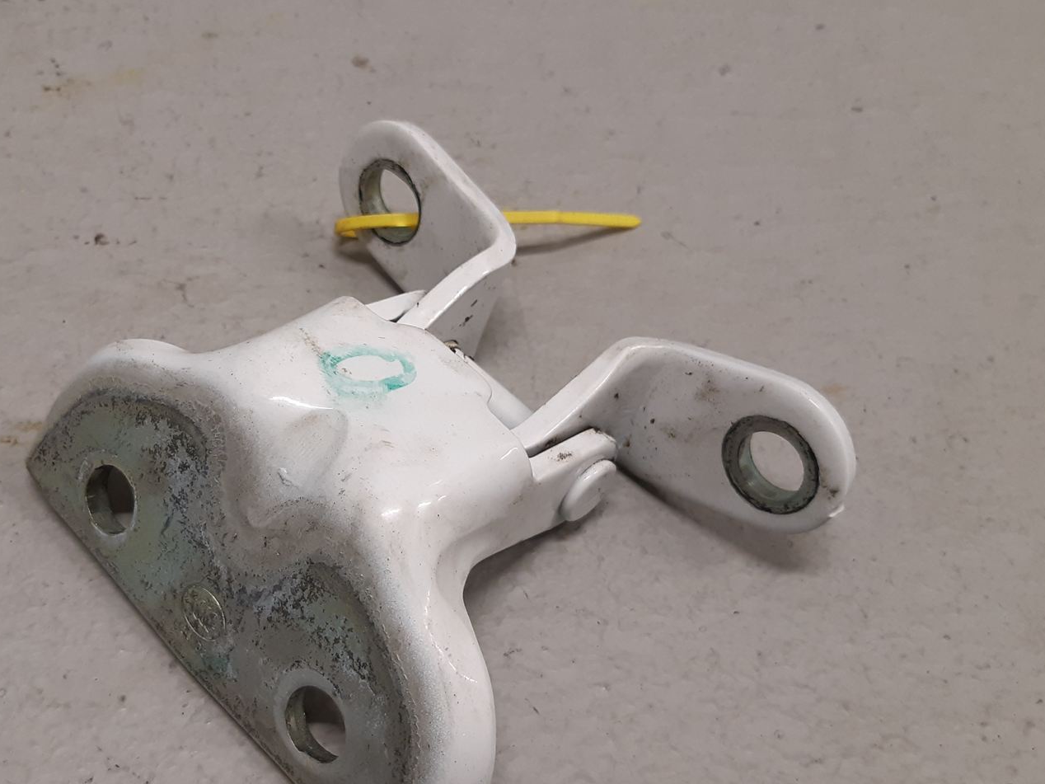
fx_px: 1268
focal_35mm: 42
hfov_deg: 44.2
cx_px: 358
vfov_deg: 34.3
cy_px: 395
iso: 80
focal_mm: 3.93
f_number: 1.7
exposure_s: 1/50
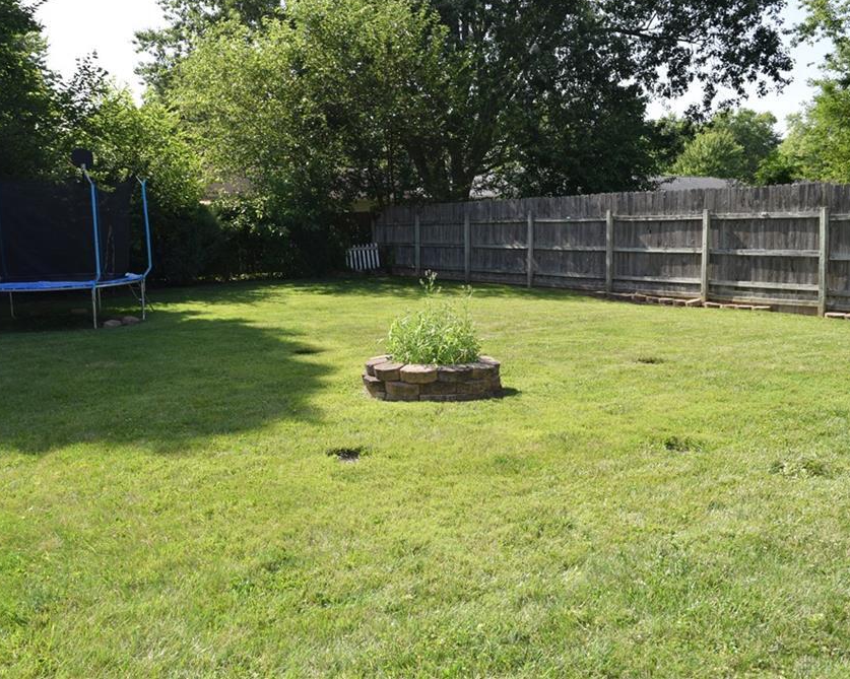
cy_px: 334
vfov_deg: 47.1
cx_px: 376
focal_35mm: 31
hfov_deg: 57.0
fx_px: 780
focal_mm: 18
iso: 100
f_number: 6.3
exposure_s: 1/160
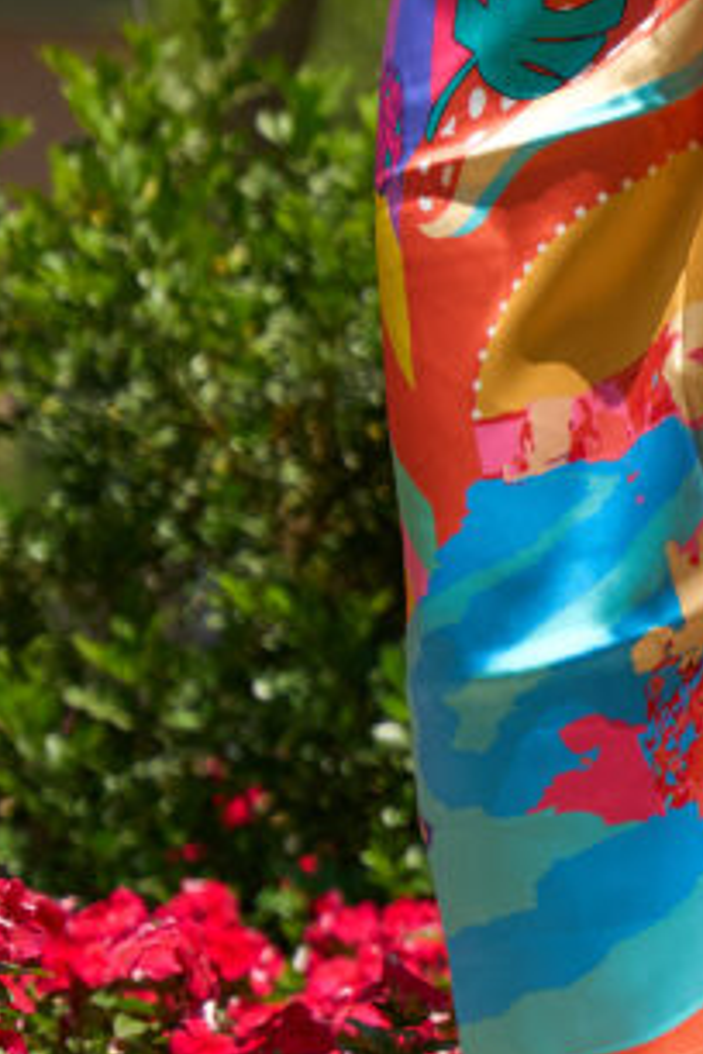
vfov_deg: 6.7
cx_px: 662
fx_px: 9050
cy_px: 493
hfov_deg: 4.4
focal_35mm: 309
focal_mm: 70
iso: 400
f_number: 2.8
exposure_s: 1/5000
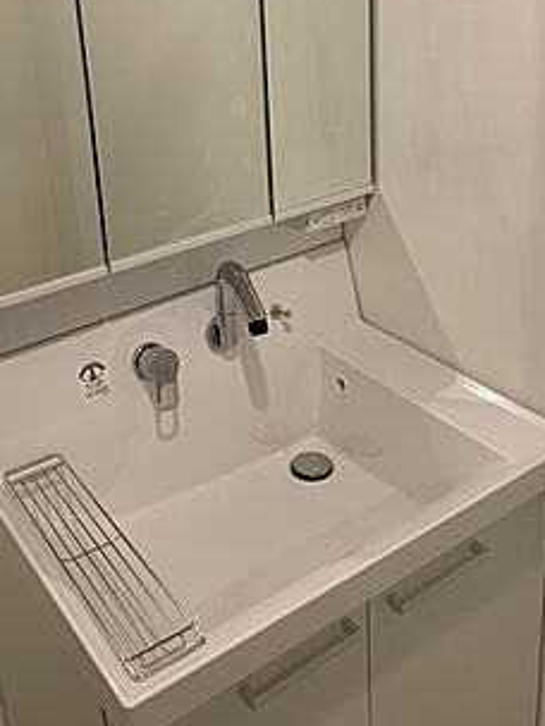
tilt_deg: -15.9
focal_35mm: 41
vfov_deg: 43.9
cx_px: 220
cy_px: 158
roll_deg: +3.8
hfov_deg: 35.0
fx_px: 861
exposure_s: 1/50
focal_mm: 4.25
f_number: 1.8
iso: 160
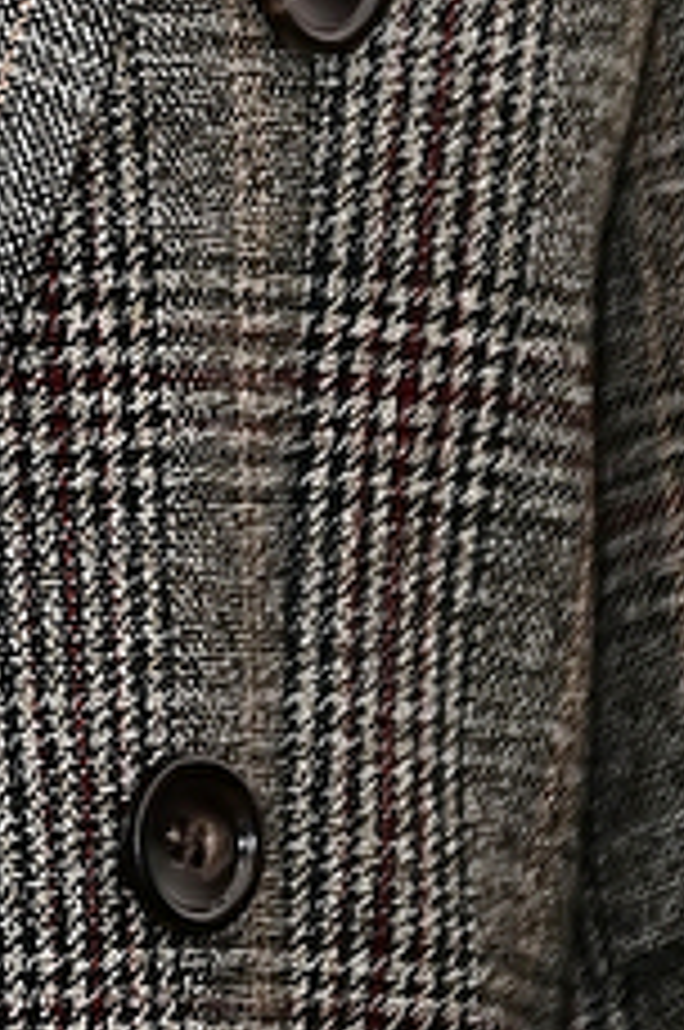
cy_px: -1138
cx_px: -819
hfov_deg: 1.0
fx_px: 38246
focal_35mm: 1338
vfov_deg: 1.5
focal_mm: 170
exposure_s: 1/250
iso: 400
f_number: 2.8
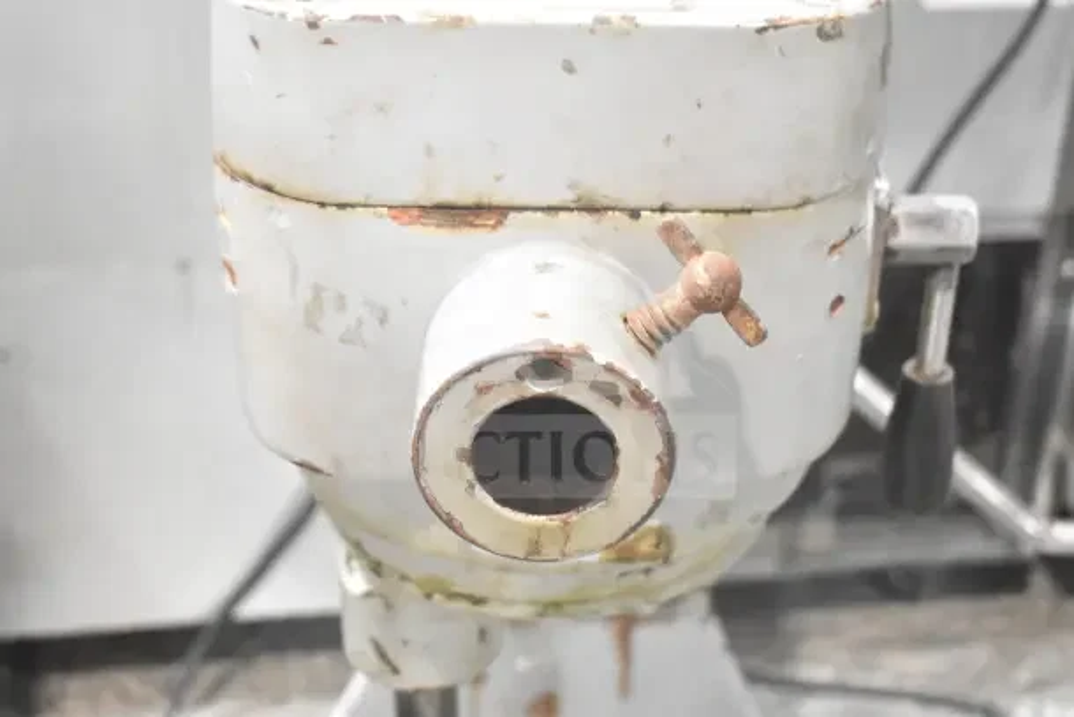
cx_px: 537
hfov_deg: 35.0
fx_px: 1701
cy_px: 358
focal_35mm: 57
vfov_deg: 23.8
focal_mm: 38
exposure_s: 1/60
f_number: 4.8
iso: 4000
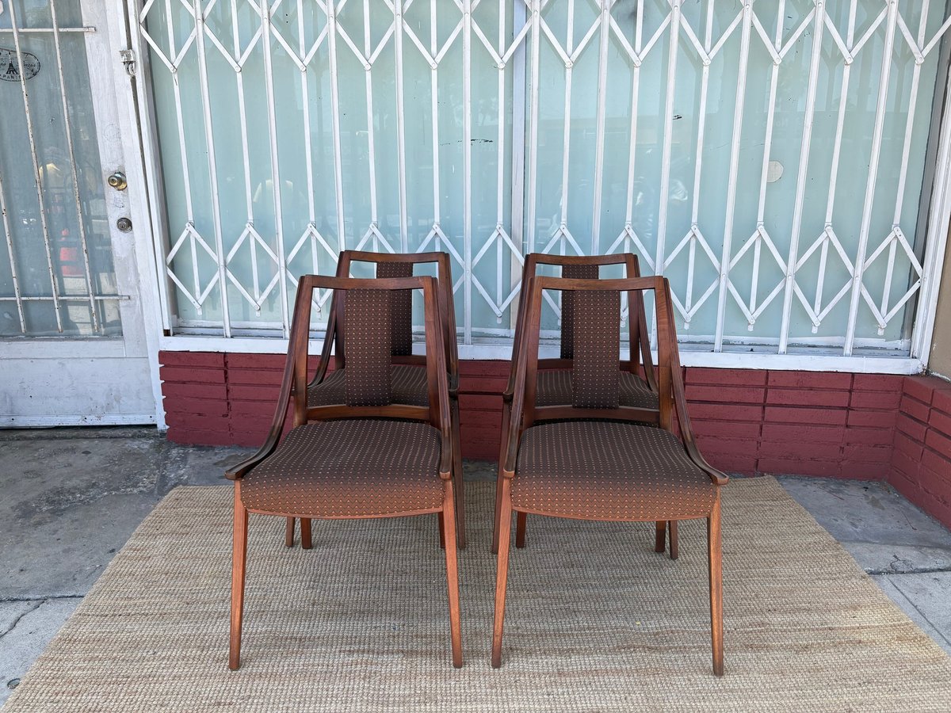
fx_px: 714
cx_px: 476
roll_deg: -0.4
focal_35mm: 26
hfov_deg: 67.3
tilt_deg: -13.7
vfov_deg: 53.1
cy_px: 356
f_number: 1.6
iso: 50
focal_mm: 5.96
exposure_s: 1/687
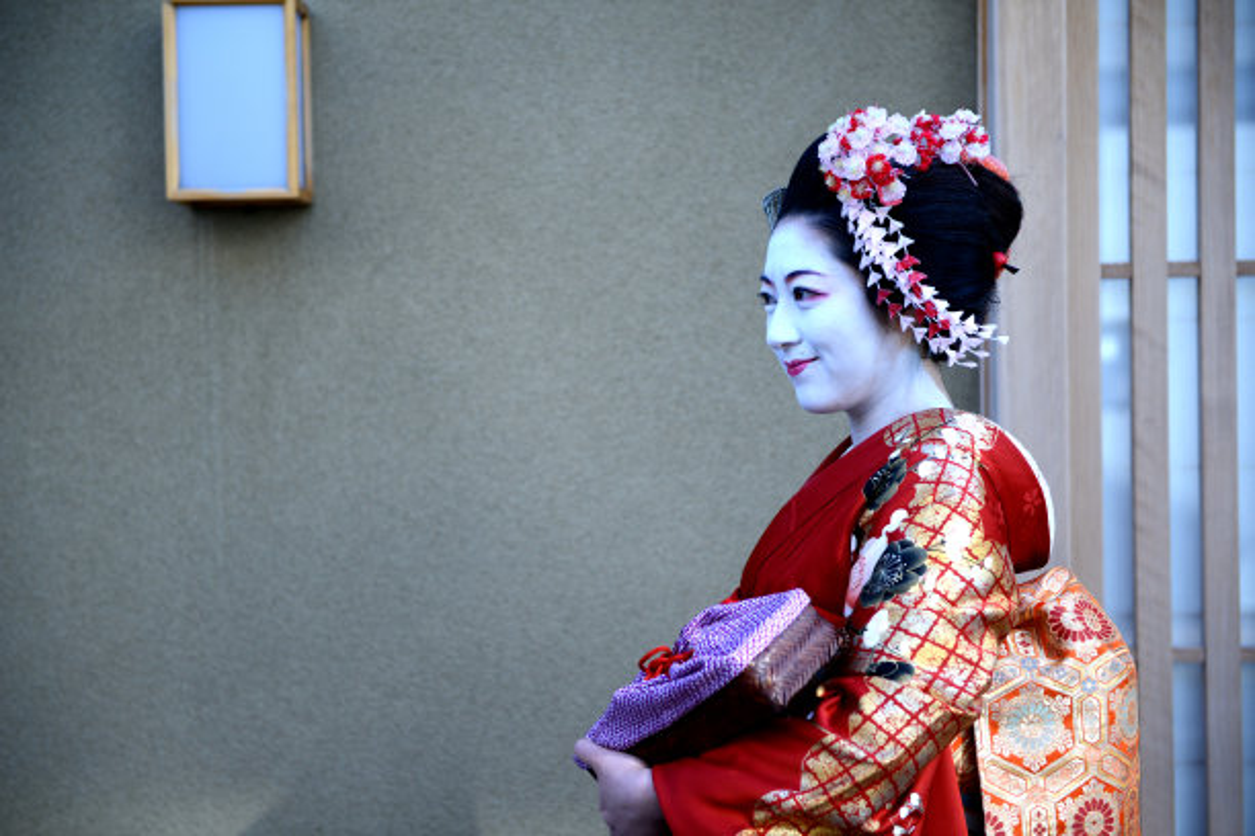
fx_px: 2440
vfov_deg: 19.5
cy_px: 418
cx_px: 628
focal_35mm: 70
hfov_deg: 28.8
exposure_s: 1/1250
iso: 400
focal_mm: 70
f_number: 3.2
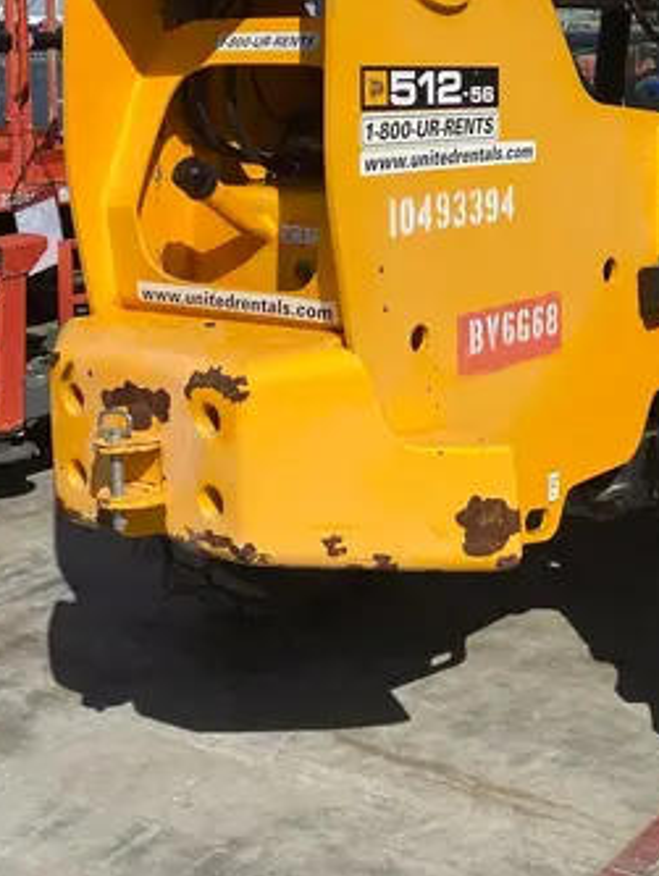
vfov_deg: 32.9
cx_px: 559
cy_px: 182
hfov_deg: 25.1
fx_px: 1445
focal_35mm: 57
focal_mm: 4.25
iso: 32
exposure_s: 1/4444
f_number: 1.8
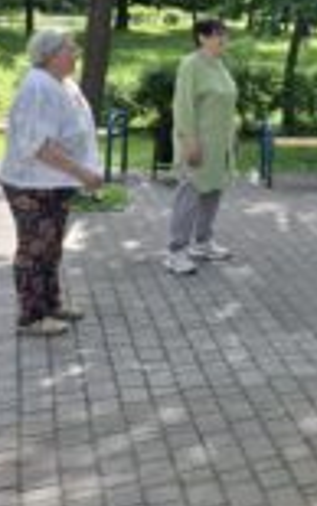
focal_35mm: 55
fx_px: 760
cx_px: 529
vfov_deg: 35.9
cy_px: 119
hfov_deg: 19.3
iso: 50
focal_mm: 5.54
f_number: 1.8
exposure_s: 1/598
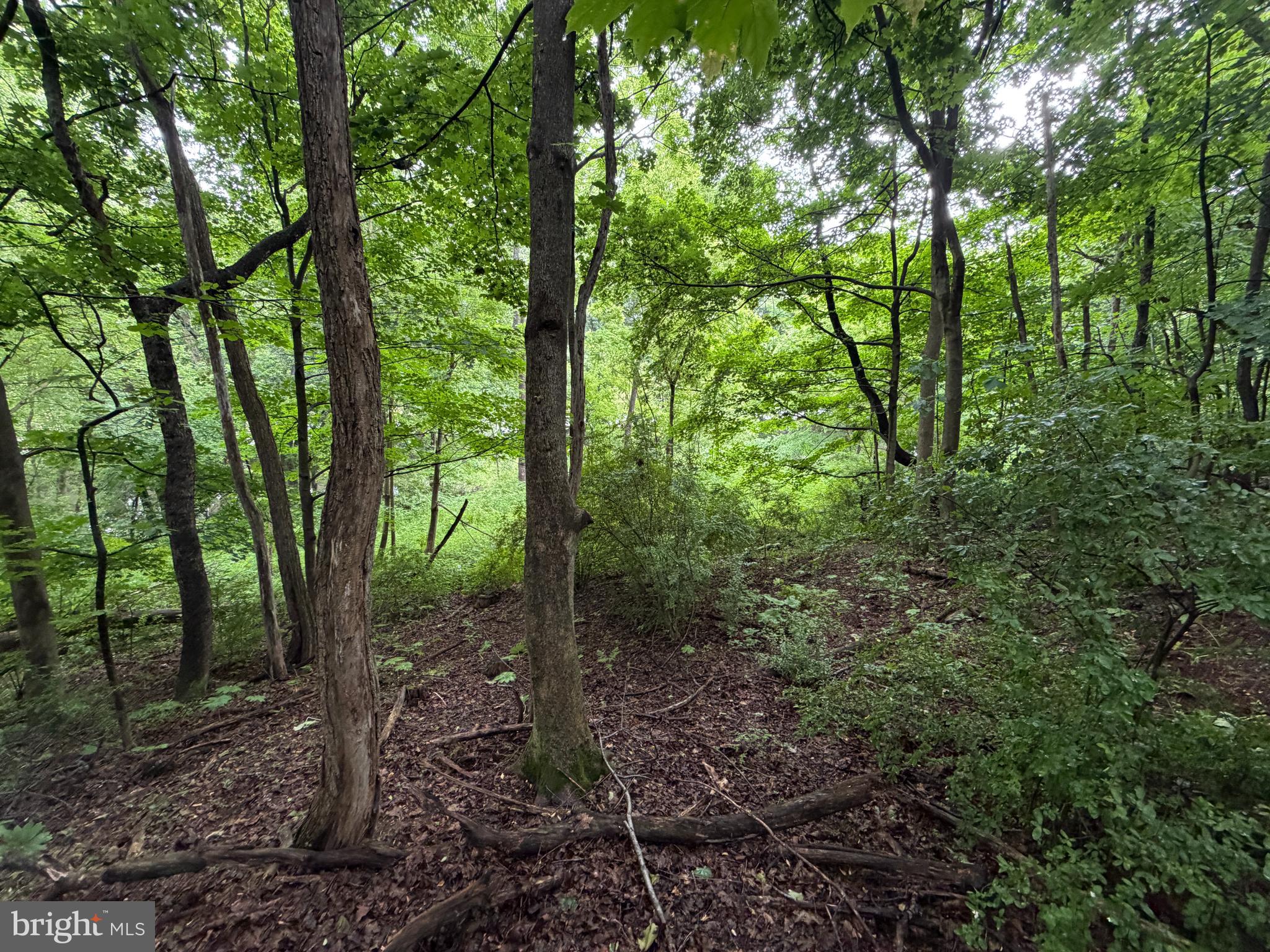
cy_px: 476
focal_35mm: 14
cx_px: 635
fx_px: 514
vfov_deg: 85.7
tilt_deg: -11.4
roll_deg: +0.6
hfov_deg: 102.1
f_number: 2.2
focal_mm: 2.22
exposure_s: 1/118
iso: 320
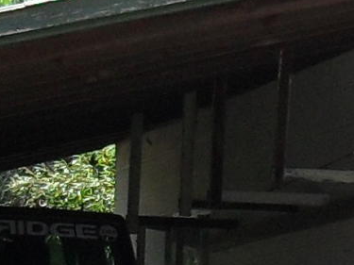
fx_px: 2862
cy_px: 288
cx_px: 775
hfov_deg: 6.8
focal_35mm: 280
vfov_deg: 5.3
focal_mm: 6.3
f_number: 3.2
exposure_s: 1/500
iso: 100
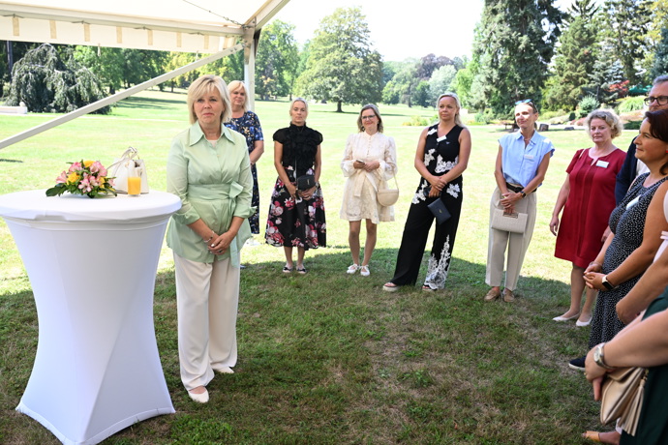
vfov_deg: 41.7
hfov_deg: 59.5
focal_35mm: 32
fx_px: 584
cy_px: 222
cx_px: 334
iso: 640
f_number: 5
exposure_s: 1/500
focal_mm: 31.5
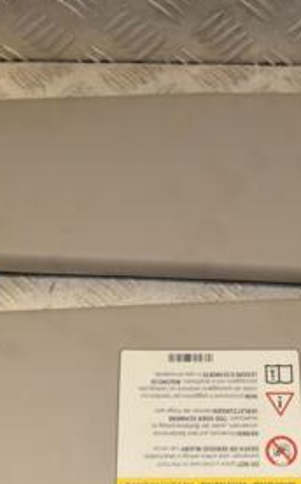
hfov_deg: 15.6
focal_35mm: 83
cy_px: 324
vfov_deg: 24.8
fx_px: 1093
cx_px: 222
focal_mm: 25
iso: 800
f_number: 9
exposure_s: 1/200
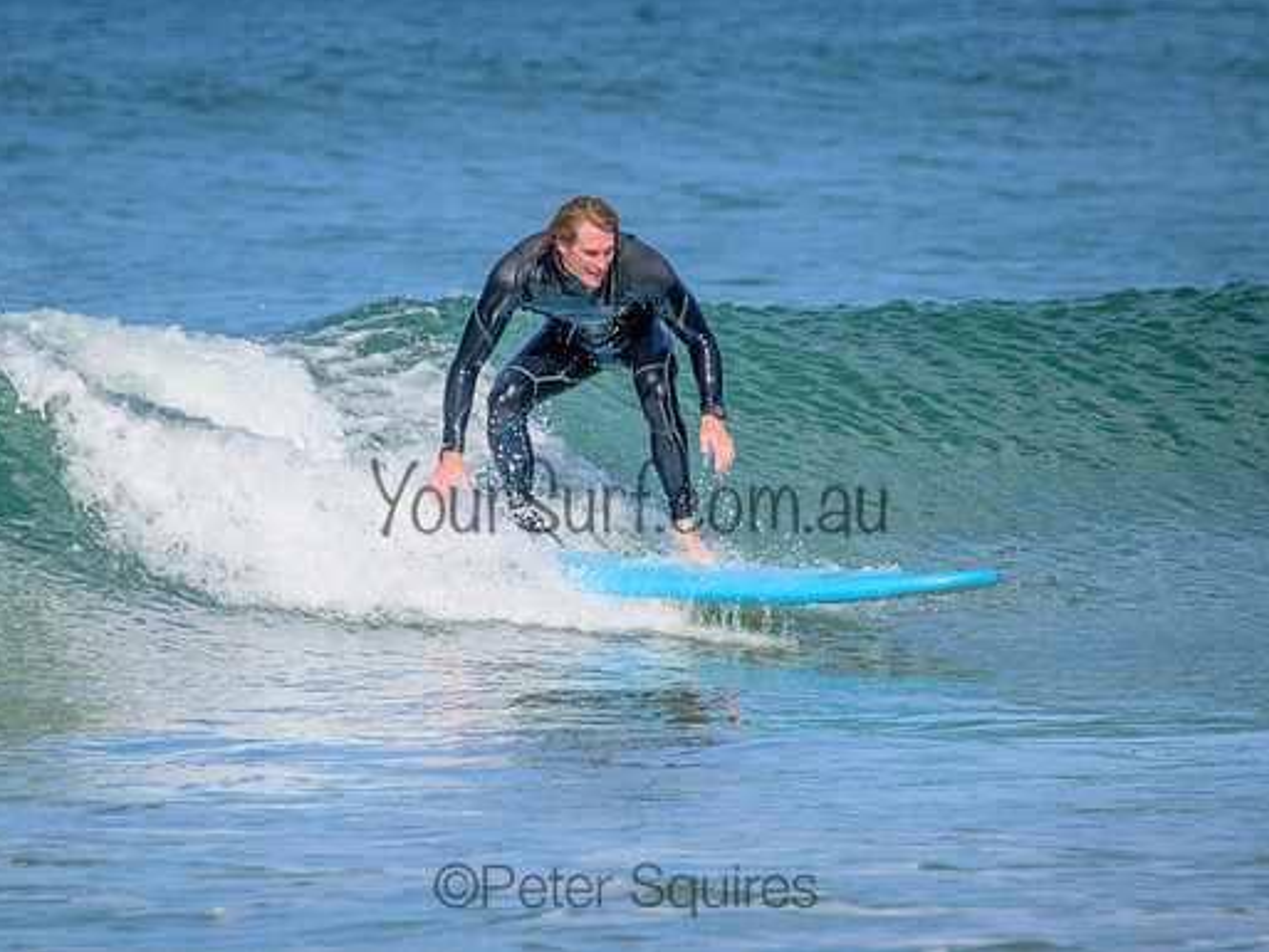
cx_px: 626
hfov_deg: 2.3
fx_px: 31901
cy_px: 476
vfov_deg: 1.7
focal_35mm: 870
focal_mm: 800
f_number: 11
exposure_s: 1/1600
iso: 1800
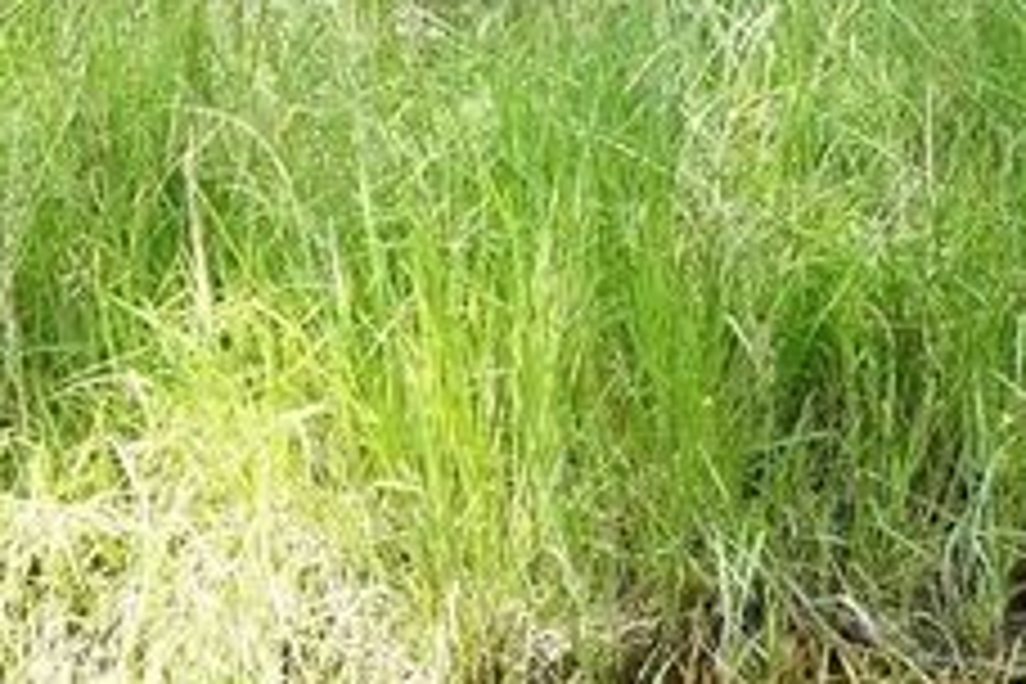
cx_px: 702
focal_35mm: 121
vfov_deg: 10.2
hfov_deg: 16.9
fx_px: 3448
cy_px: -821
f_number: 9
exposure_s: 1/100
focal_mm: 18
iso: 400
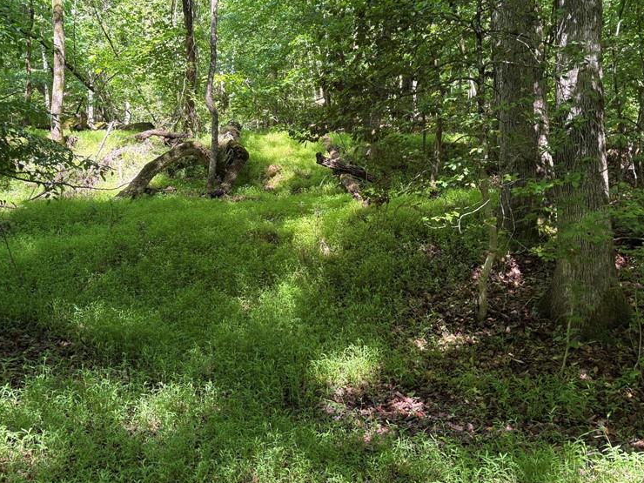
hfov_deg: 51.3
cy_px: 207
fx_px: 670
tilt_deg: +0.7
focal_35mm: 36
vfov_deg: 39.6
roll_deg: +2.7
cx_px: 330
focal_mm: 5.96
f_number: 1.6
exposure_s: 1/122
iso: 80
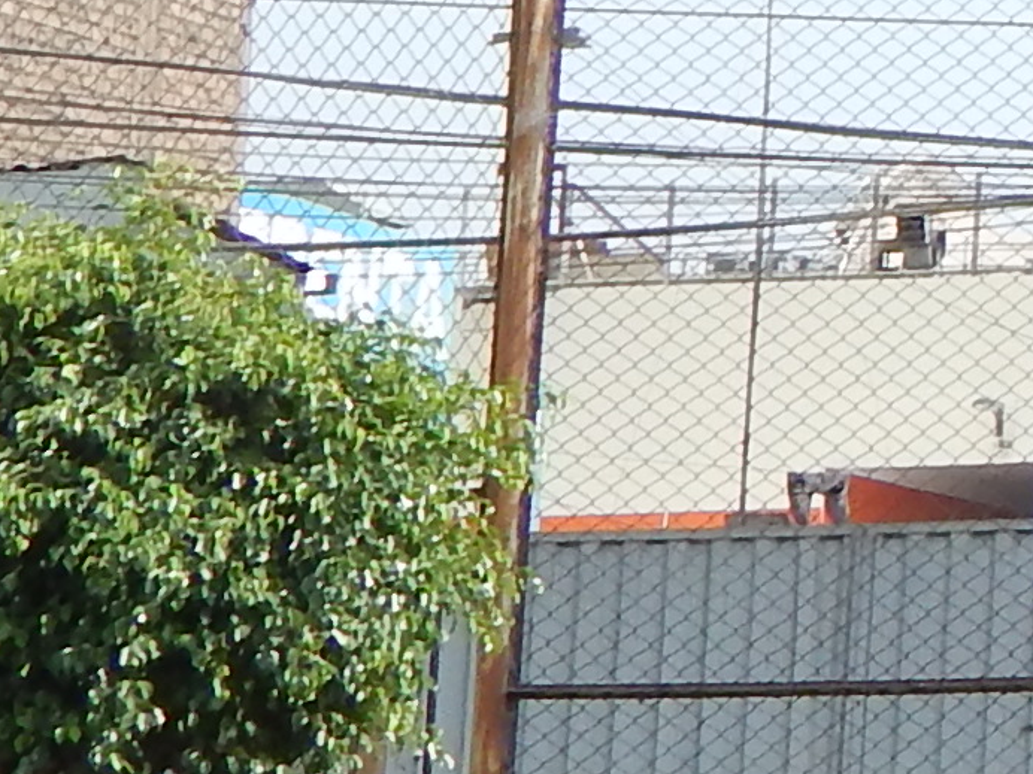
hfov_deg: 6.8
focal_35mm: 253
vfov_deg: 5.7
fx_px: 7550
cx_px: 3401
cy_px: -892
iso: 125
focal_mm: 6.8
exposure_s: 1/800
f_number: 3.4
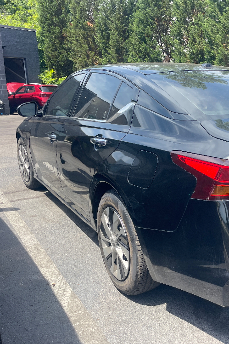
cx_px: 210
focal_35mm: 37
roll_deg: -1.1
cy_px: 169
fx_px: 353
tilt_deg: -14.8
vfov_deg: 51.9
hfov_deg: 33.8
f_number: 1.6
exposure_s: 1/1062
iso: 32
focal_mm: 4.2
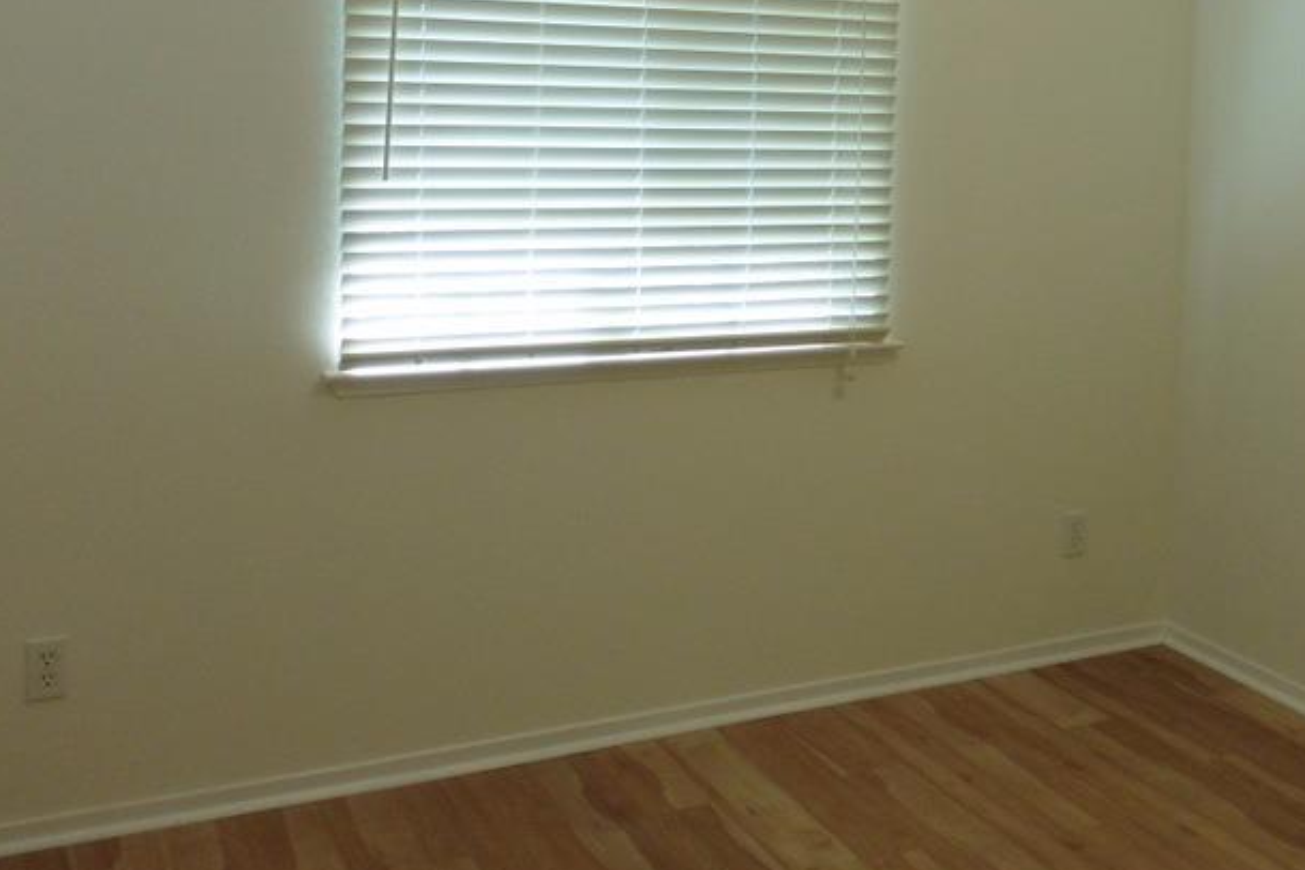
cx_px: 814
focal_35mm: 42
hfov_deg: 46.0
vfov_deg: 30.9
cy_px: 148
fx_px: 1522
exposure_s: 1/60
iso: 200
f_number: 3.3
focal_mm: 4.3
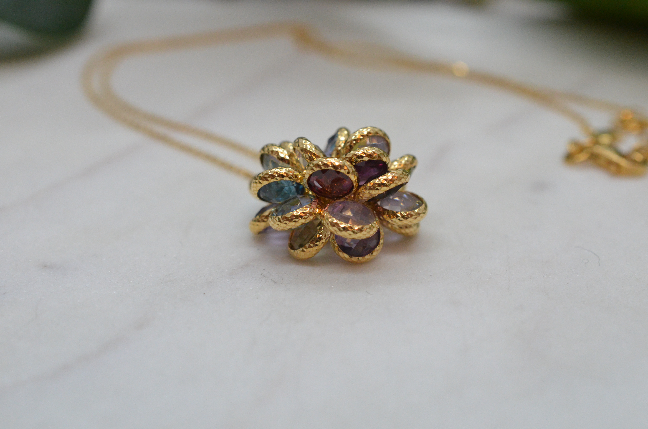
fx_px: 1078
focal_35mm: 60
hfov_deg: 33.5
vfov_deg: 22.5
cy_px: 214
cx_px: 324
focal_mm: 40
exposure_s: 1/640
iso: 2500
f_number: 8
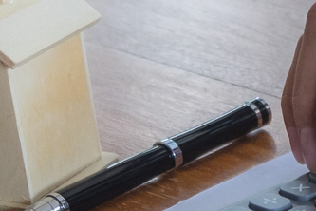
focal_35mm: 192
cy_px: 324
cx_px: 605
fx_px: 1685
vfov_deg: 7.0
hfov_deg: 10.0
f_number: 3.2
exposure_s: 1/125
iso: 320
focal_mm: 21.4
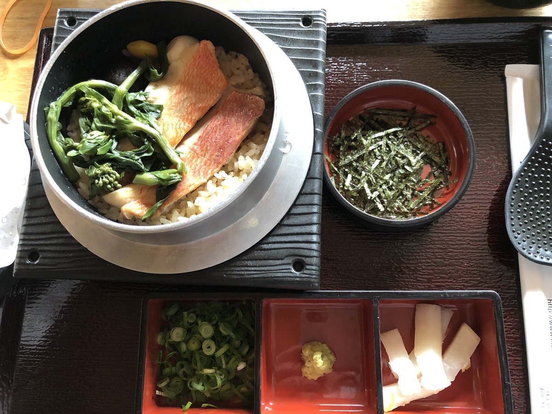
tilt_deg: -75.1
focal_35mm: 28
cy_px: 207
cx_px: 276
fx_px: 446
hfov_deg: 63.4
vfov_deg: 49.7
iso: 100
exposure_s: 1/15
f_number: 1.8
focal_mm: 4
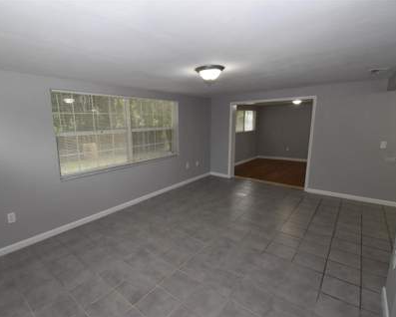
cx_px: 172
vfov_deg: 77.0
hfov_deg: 89.1
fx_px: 199
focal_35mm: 17
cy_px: 158
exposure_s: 1/80
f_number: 8
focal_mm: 10
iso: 1600
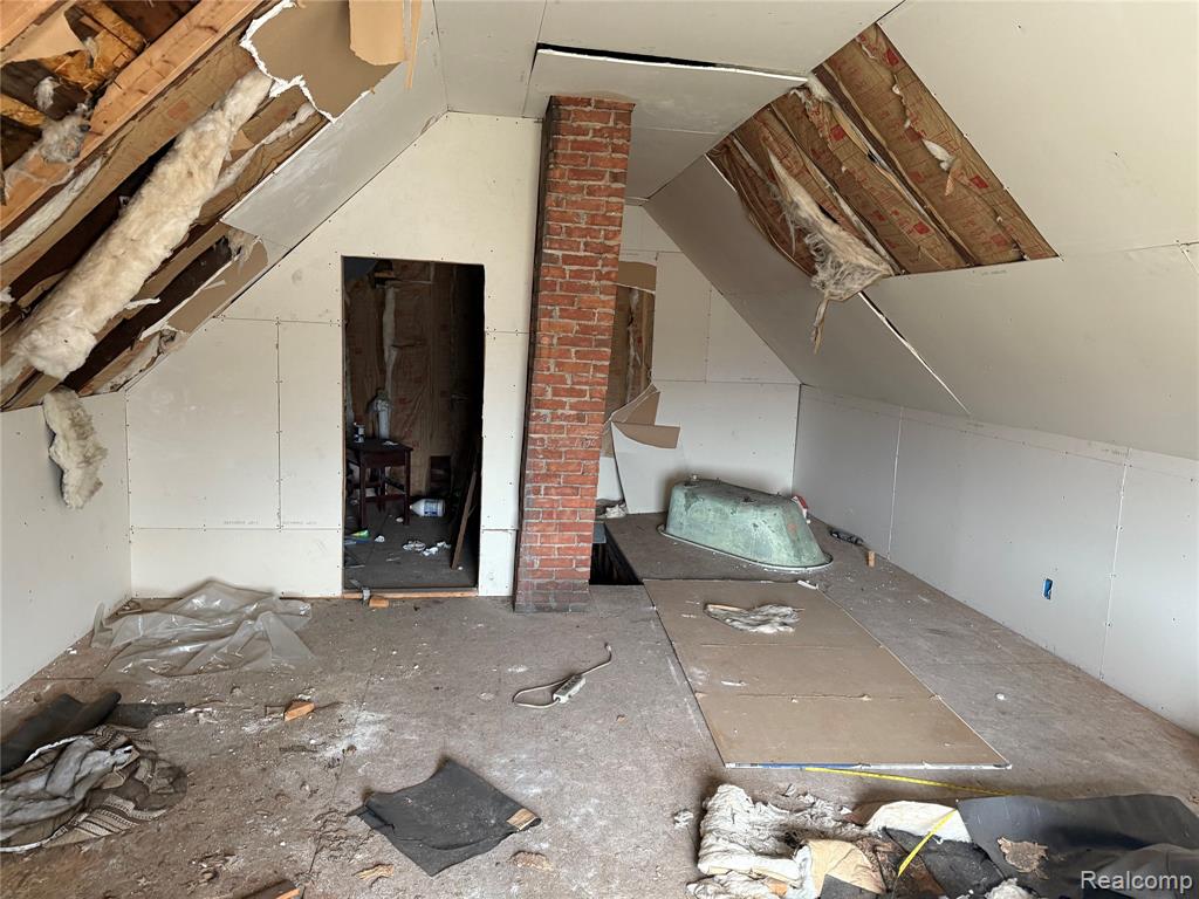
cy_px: 450
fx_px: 831
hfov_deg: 71.6
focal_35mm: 24
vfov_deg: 56.8
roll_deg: -1.8
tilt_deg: -7.0
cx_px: 600
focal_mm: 6.76
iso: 320
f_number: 1.78
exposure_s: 1/60
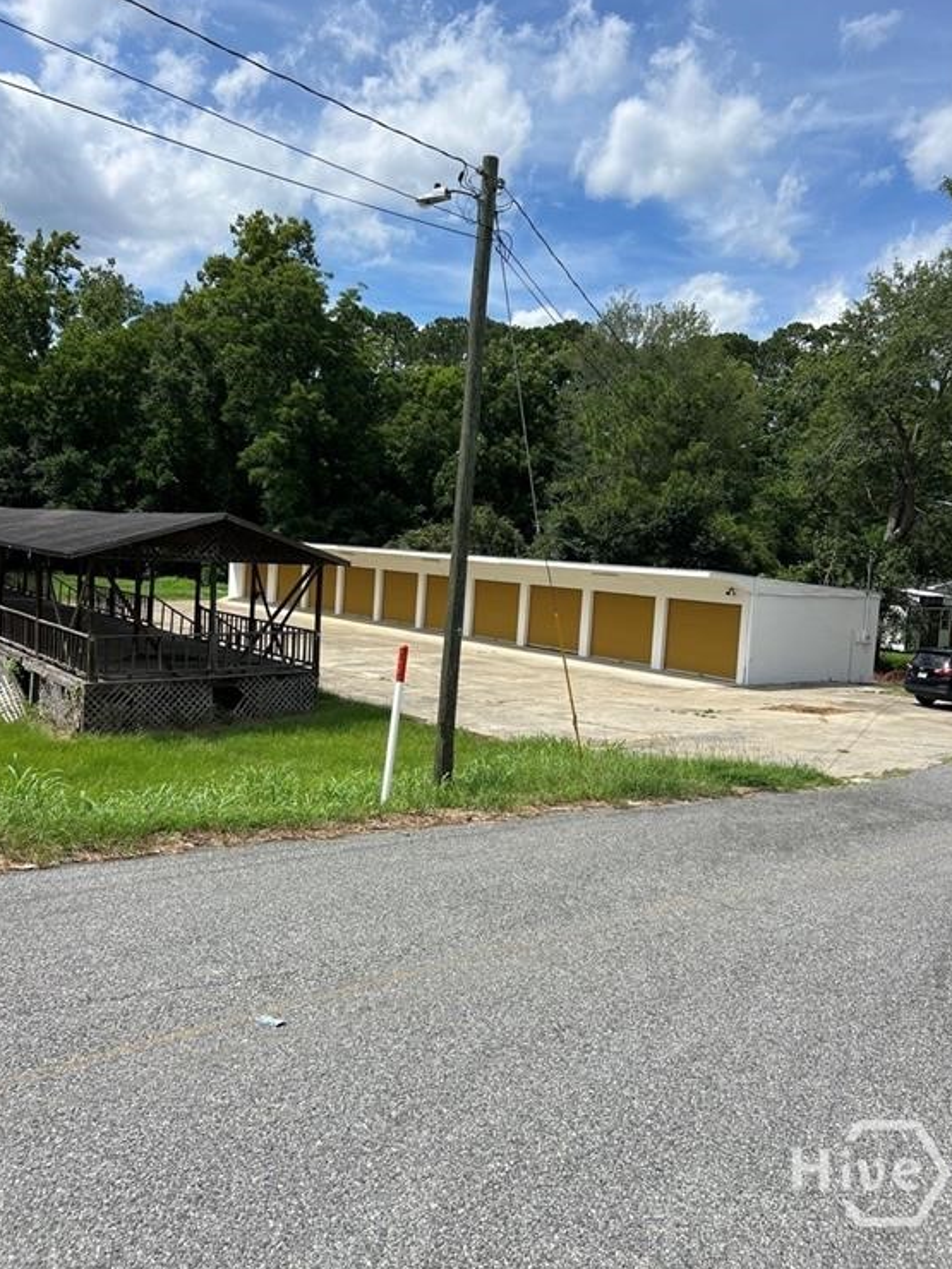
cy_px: 614
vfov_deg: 65.3
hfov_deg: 51.4
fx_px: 990
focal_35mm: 27
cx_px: 475
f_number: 1.5
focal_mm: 5.7
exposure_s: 1/5319
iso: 50
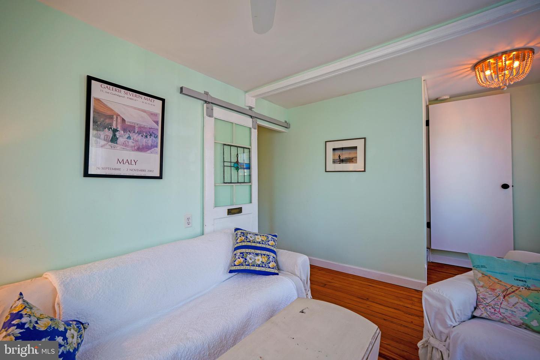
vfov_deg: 77.3
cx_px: 270
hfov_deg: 100.4
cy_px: 180
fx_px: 225
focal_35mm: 15
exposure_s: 1/40
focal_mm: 10
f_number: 3.2
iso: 100
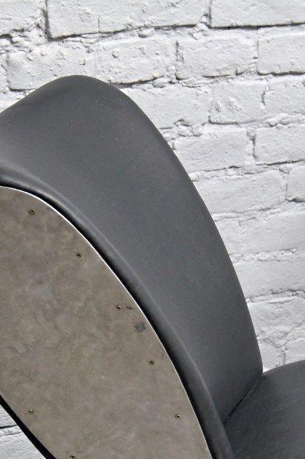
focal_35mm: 139
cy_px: 376
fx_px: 1769
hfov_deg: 9.9
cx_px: 142
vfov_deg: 14.7
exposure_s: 1/20
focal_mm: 45
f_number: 5.6
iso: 400
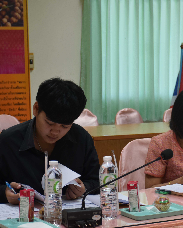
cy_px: 107
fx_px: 751
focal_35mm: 111
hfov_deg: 13.8
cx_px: 163
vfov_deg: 17.3
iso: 560
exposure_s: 1/60
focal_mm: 48
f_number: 4.5
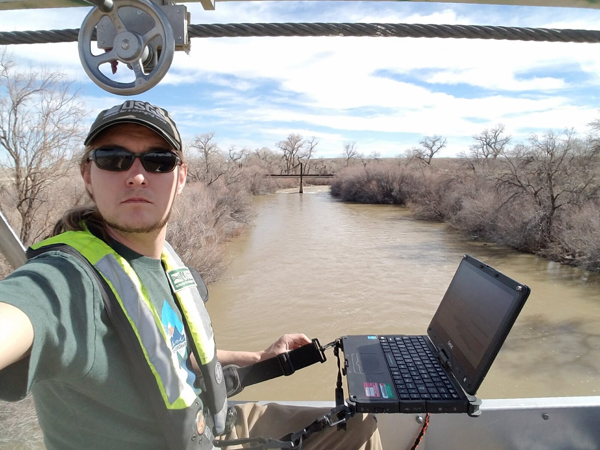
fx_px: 364
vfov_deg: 63.4
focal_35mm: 21
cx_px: 300
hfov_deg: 79.0
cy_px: 225
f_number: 1.7
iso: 50
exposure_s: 1/1456
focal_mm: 2.1
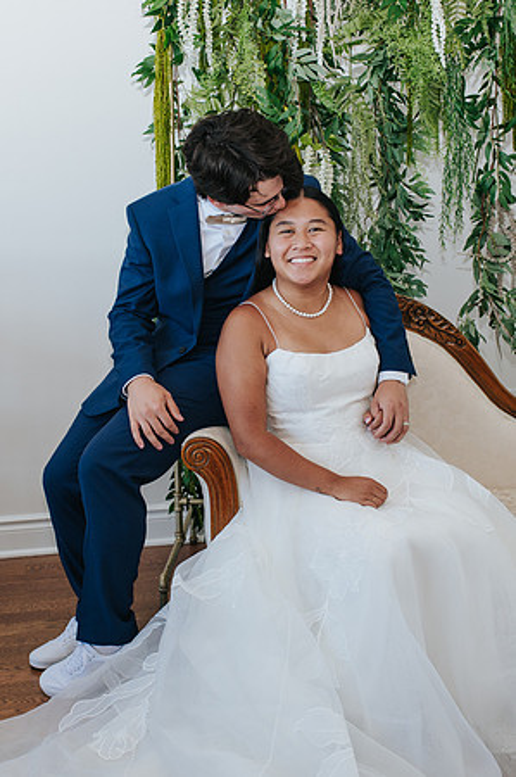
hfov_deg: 25.6
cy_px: 388
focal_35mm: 53
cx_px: 196
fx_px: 1133
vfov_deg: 37.8
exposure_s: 1/200
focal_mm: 35
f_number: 3.5
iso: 800
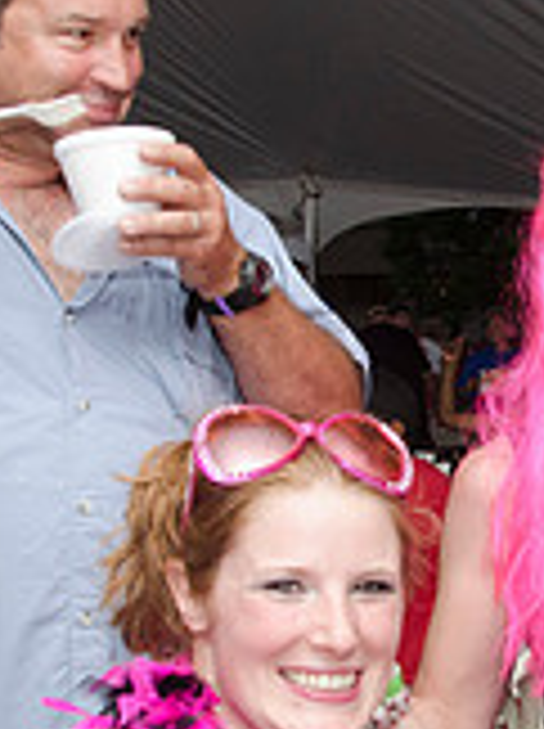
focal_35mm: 93
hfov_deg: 15.5
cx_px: 566
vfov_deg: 21.1
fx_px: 1954
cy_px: 446
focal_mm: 18
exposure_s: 1/60
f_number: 8
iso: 800
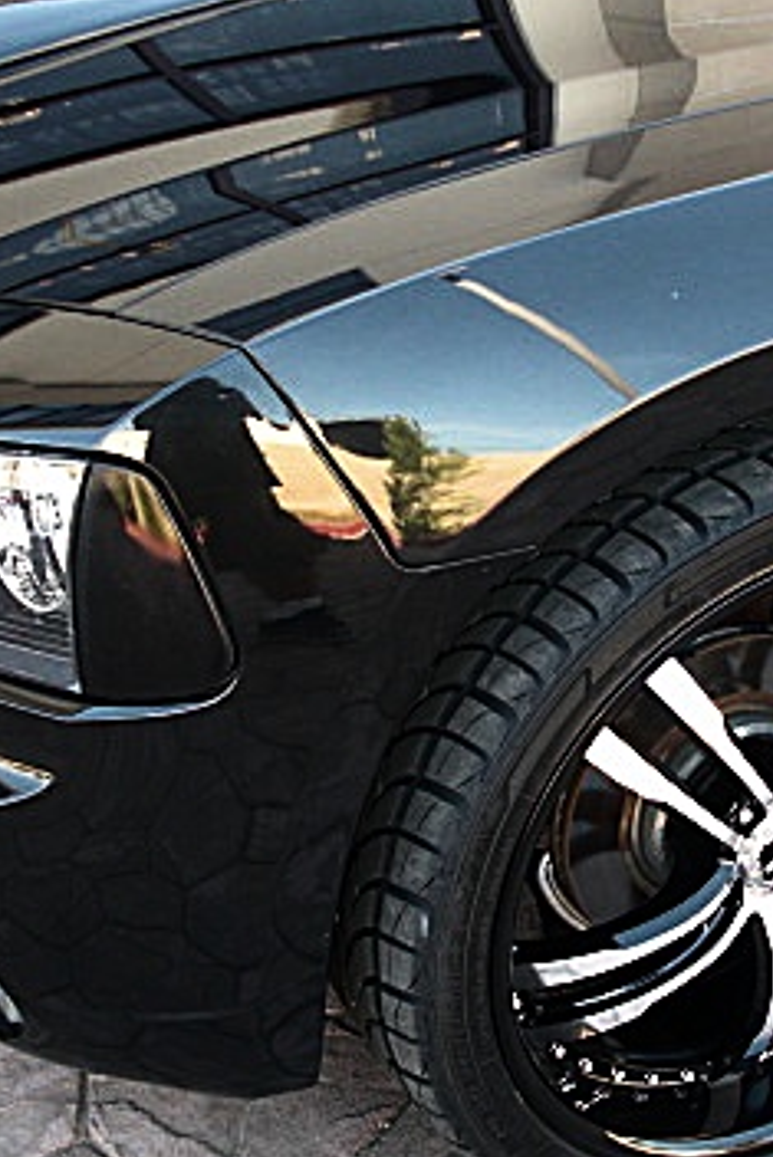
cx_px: 513
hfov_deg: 20.0
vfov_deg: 29.6
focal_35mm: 68
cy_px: 536
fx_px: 2188
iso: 100
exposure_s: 1/60
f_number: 2.8
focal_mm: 6.3
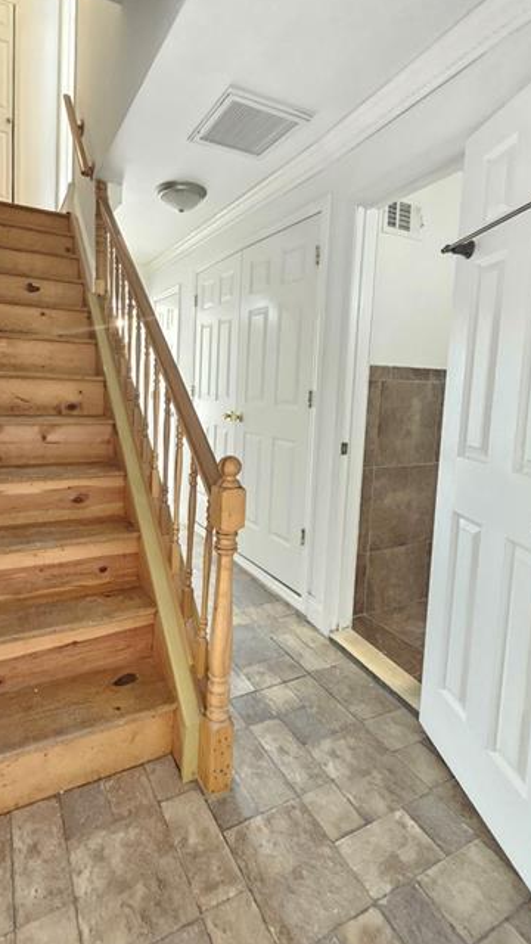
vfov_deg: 95.5
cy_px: 414
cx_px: 198
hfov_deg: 63.0
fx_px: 426
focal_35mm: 17
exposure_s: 1/30
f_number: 2.2
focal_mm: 1.74
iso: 400
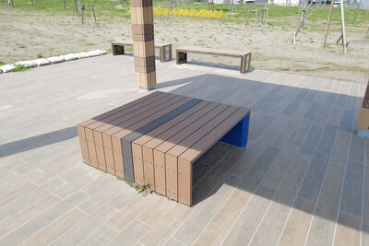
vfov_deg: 46.4
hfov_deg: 65.5
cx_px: 184
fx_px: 287
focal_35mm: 28
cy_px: 123
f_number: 4.5
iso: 100
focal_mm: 28
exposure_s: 1/320
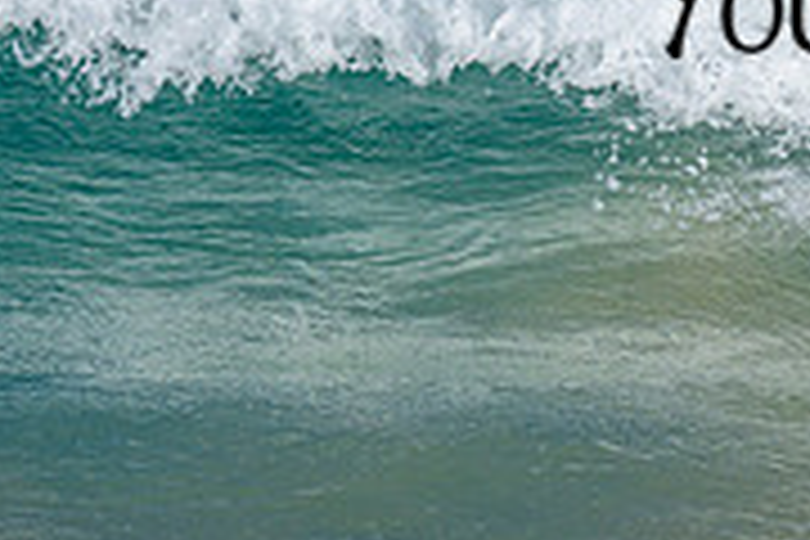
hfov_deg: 0.7
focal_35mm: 3060
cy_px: -116
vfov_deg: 0.4
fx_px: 68845
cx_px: 1176
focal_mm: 800
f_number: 6.3
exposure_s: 1/2000
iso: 320
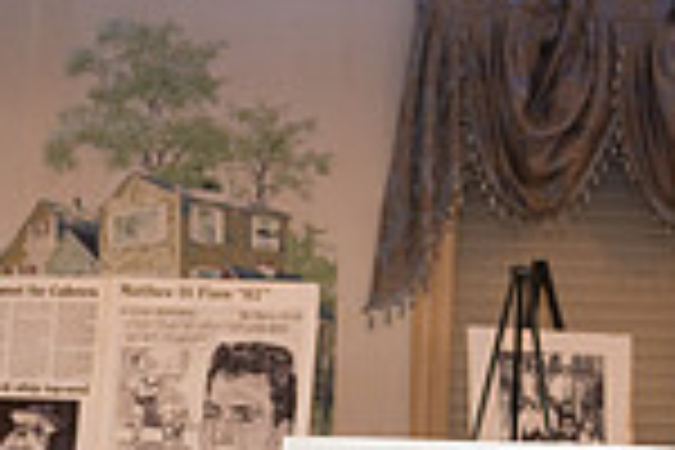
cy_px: 767
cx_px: 346
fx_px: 2025
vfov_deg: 11.8
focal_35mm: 108
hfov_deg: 18.9
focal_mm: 28
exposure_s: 1/125
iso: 1000
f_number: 3.2
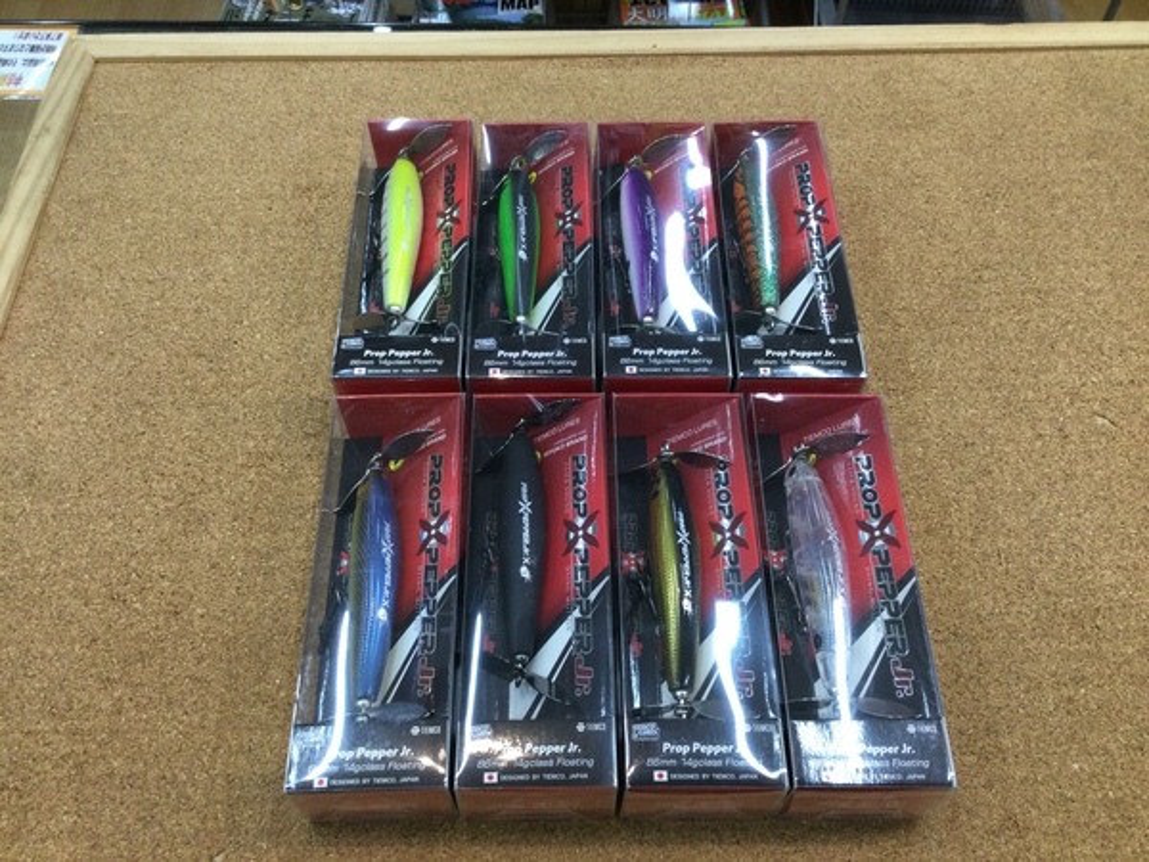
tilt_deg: -57.4
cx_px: 574
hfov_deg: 58.4
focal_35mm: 31
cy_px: 431
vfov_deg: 45.4
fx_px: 1029
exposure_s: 1/30
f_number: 2.4
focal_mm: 3.3
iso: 32
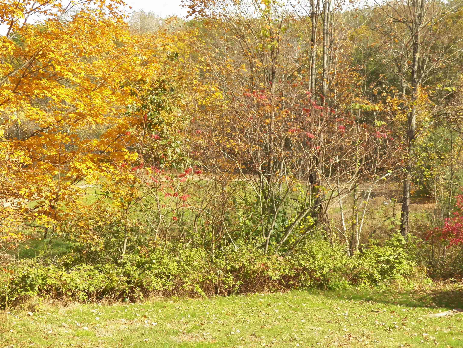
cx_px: 232
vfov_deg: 26.1
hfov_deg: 34.3
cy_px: 174
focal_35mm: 56
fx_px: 749
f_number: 4
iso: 125
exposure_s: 1/500
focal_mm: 10
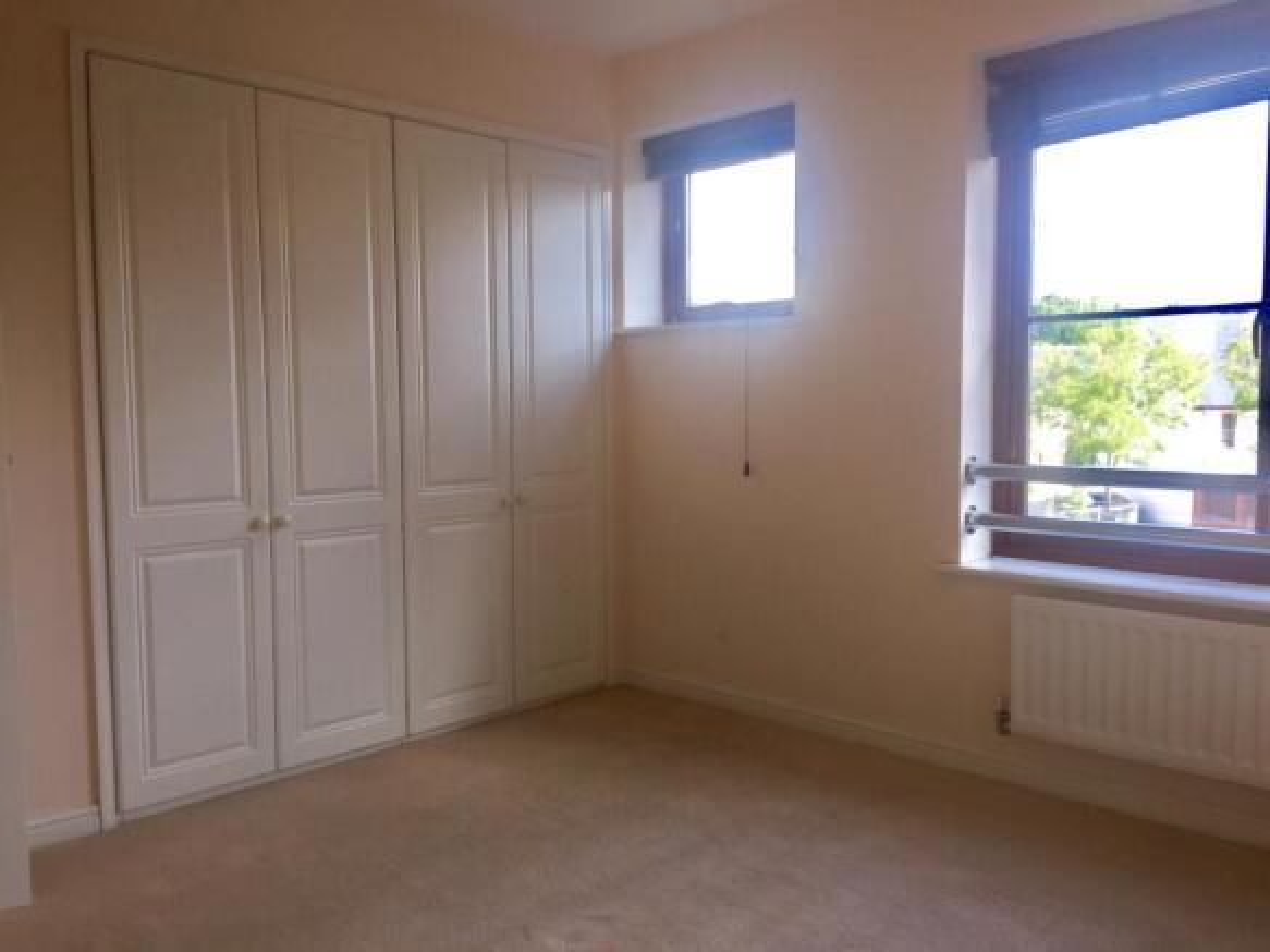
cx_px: 635
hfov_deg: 61.7
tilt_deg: -4.2
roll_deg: -0.3
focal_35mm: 29
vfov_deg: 48.2
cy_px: 476
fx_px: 1064
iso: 32
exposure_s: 1/116
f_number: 2.2
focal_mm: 4.15
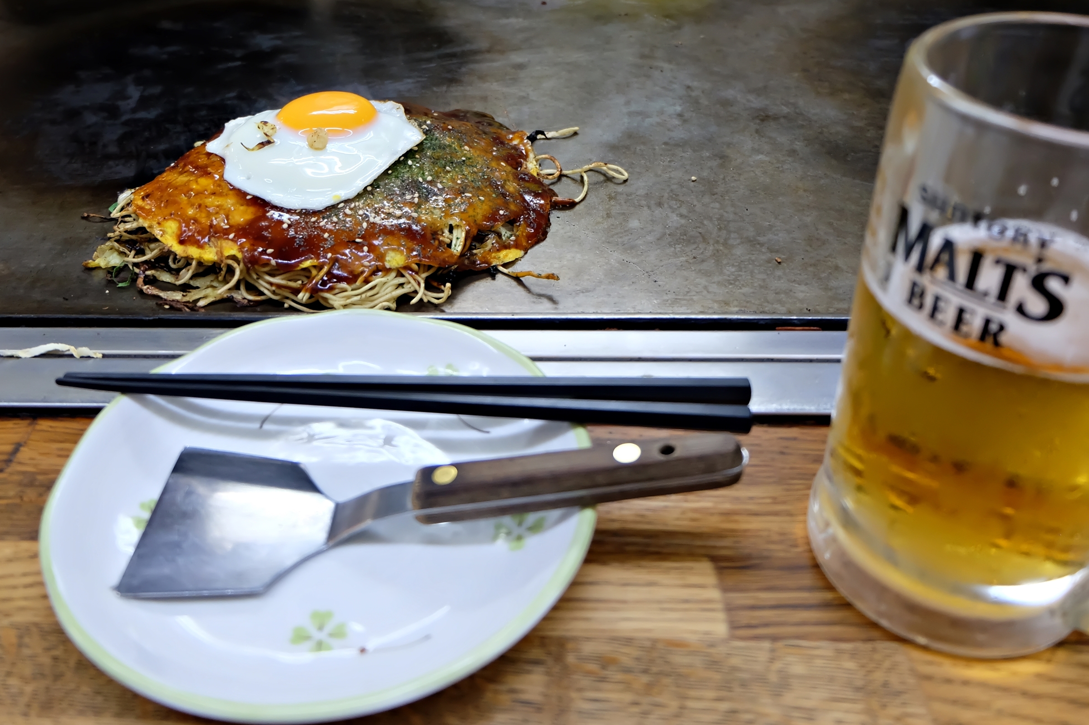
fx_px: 756
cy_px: 369
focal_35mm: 25
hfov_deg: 71.5
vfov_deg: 51.3
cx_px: 541
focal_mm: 16
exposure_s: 1/58
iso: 800
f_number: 3.5
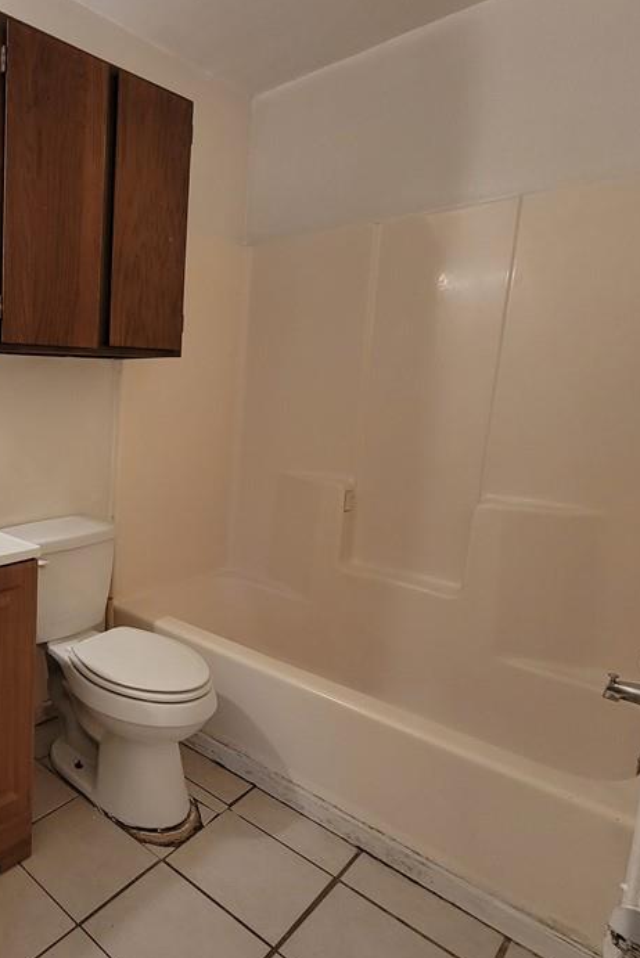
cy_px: 457
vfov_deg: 83.9
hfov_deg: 50.4
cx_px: 3
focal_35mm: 20
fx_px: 533
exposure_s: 1/59
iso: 320
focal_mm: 2.2
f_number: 2.2
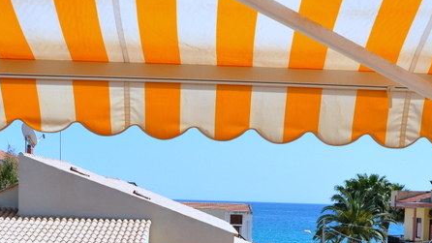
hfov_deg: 33.8
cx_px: 245
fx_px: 710
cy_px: 247
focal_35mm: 62
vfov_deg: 18.9
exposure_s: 1/320
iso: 200
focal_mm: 22
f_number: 10
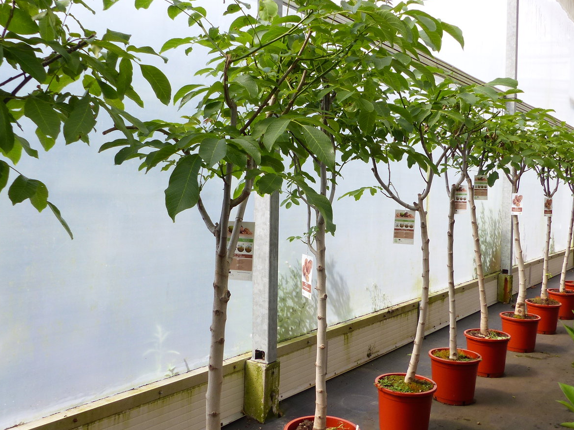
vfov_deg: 41.8
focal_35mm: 34
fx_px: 564
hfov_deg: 53.9
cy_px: 201
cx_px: 313
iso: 100
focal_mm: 4.5
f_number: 4
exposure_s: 1/320
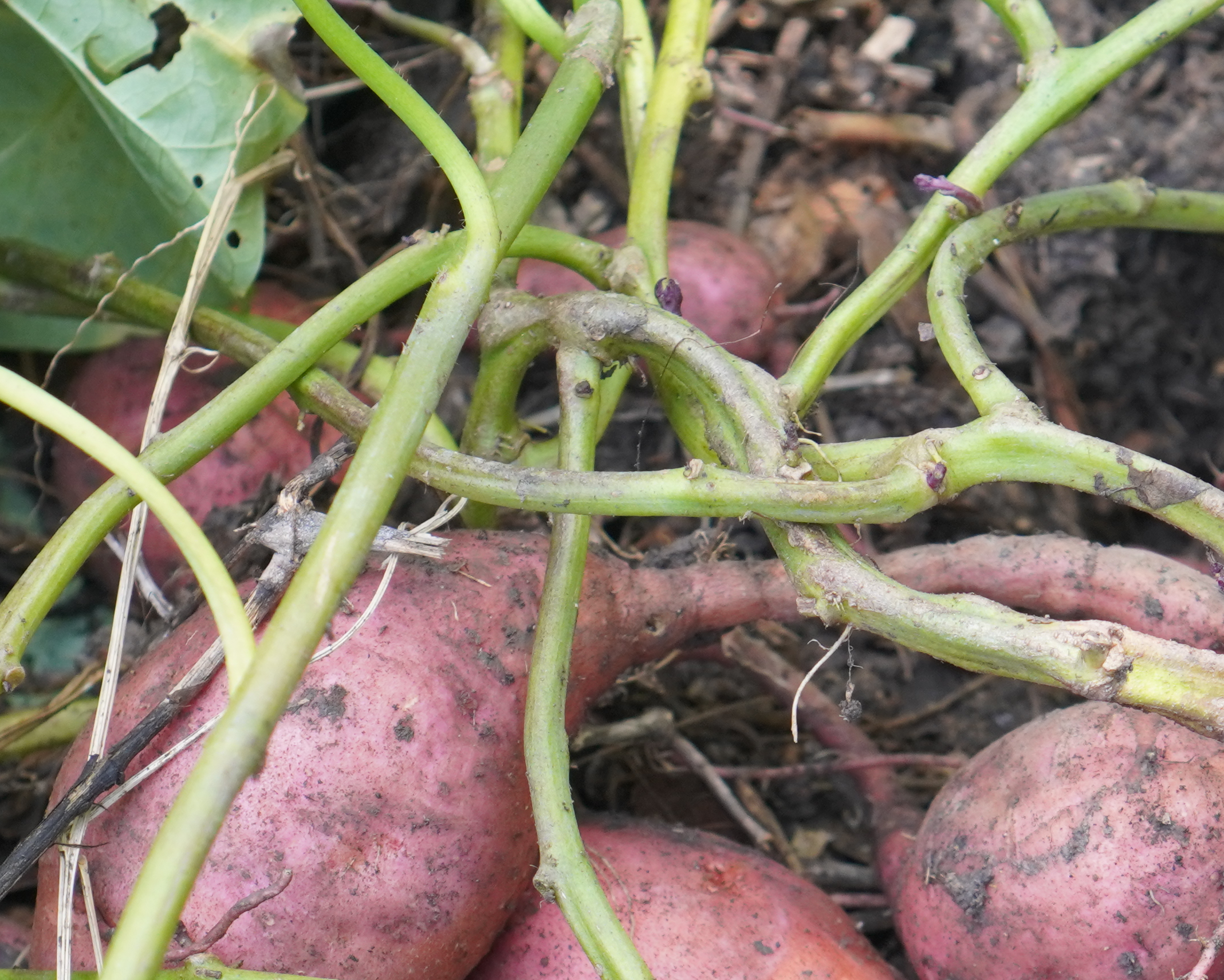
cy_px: 1005
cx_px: 802
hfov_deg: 13.9
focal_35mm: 138
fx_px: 5011
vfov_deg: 11.0
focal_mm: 35
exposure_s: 1/200
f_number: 4.5
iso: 800
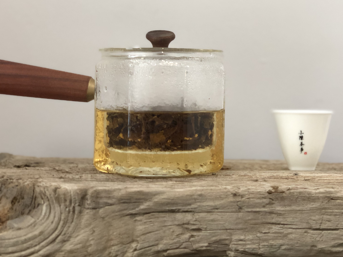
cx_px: 218
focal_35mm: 70
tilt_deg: -0.8
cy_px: 86
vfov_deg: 20.9
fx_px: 694
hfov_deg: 27.7
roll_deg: +0.2
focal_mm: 6
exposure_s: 1/60
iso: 100
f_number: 2.4
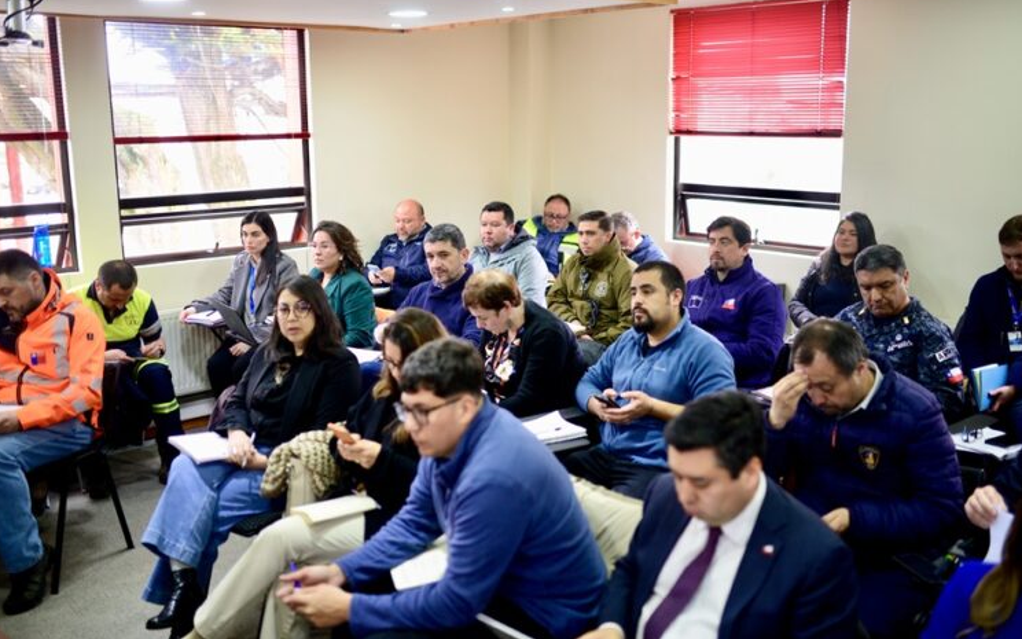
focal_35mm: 36
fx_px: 1003
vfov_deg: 35.3
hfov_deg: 54.0
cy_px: 304
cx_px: 510
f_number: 1.4
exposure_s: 1/200
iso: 500
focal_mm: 35
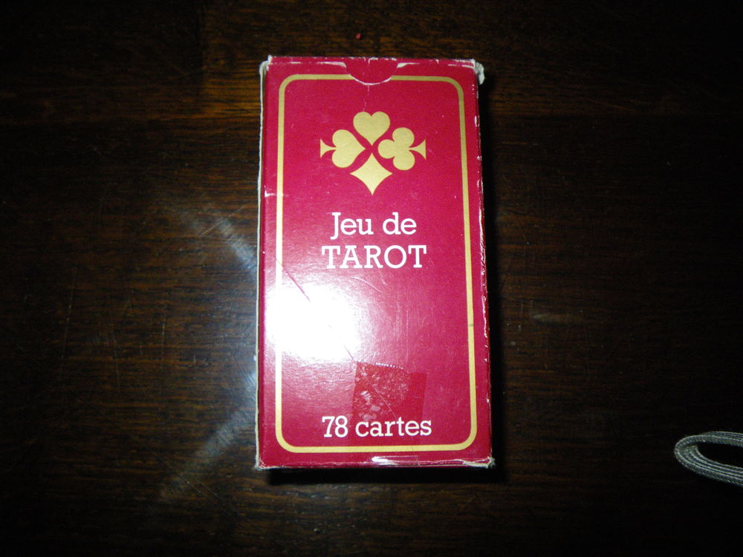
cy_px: 278
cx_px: 372
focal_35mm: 28
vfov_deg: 49.7
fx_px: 601
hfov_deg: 63.4
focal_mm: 5
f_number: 4.2
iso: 400
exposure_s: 1/50
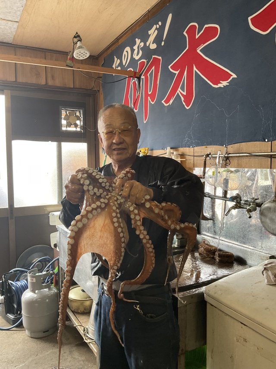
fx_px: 308
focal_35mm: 29
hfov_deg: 48.2
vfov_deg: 61.7
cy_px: 184
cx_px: 138
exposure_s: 1/60
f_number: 1.8
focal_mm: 3
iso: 80
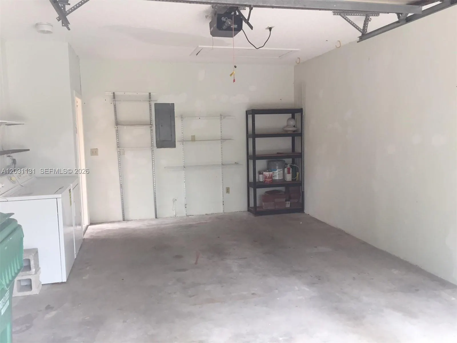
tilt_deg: -4.1
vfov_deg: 48.2
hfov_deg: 61.7
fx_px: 383
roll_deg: +0.8
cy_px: 172
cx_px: 228
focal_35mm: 29
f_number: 2.2
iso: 32
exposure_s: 1/40
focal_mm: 4.15
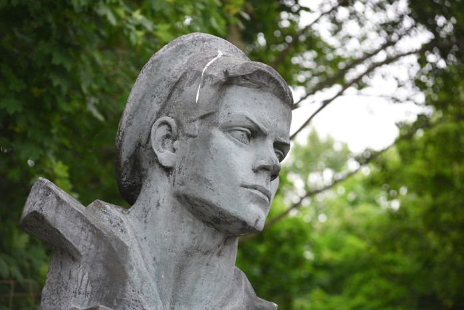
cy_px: 155
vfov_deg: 8.9
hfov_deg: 13.2
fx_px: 1999
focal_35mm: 155
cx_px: 232
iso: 400
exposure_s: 1/100
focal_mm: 155
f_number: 5
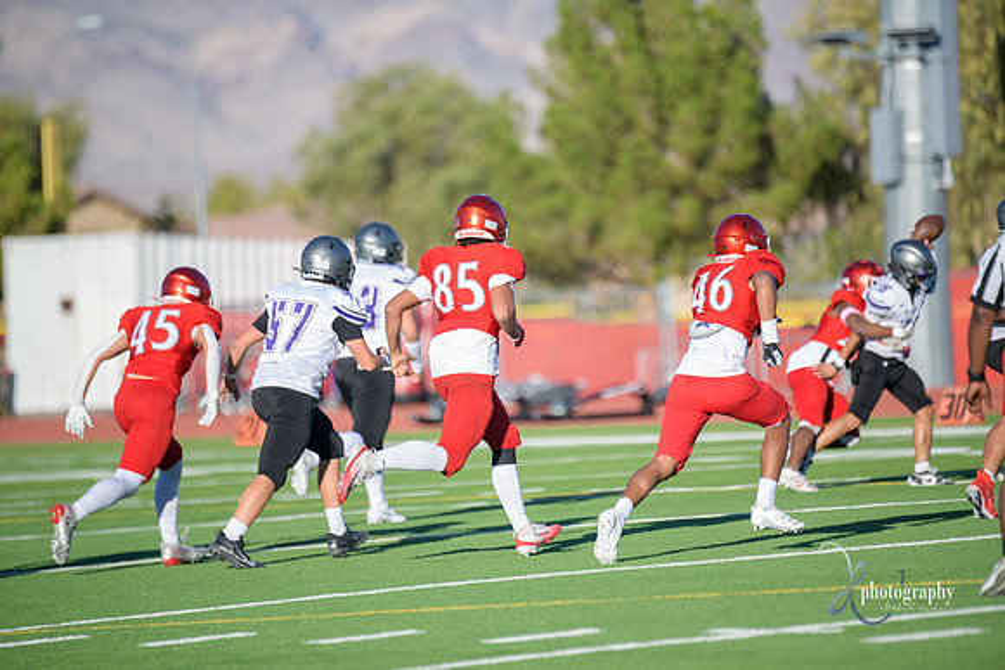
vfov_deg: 4.6
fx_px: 8377
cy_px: 335
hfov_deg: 6.9
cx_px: 502
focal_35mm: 300
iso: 400
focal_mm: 300
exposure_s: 1/4000
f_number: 2.8
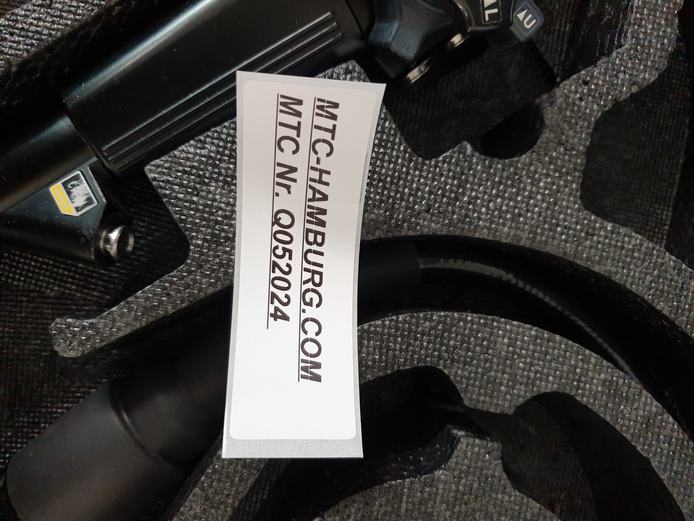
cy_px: 260
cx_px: 347
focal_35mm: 26
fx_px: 521
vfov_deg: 53.1
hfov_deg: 67.3
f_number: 1.5
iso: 250
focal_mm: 4.3
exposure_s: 1/50
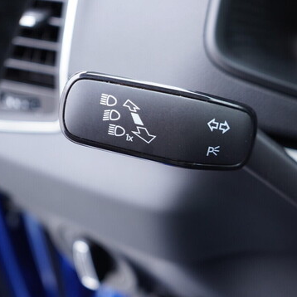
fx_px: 456
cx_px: 221
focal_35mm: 47
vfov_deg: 36.1
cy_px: 151
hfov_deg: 35.3
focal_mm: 24
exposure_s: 1/40
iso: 500
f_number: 2.8
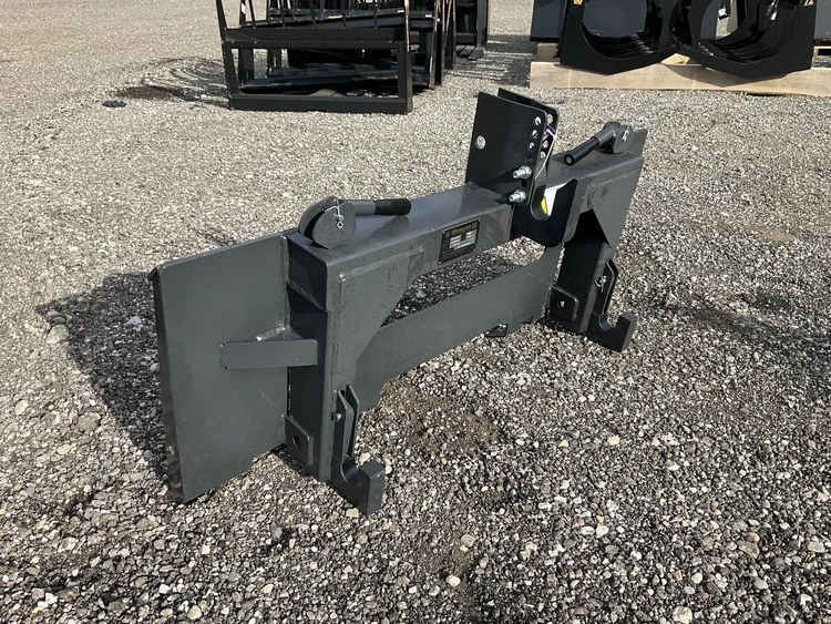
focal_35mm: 29
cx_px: 416
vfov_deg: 48.3
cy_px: 312
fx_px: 696
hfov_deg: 61.6
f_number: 1.8
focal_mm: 3
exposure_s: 1/709
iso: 25
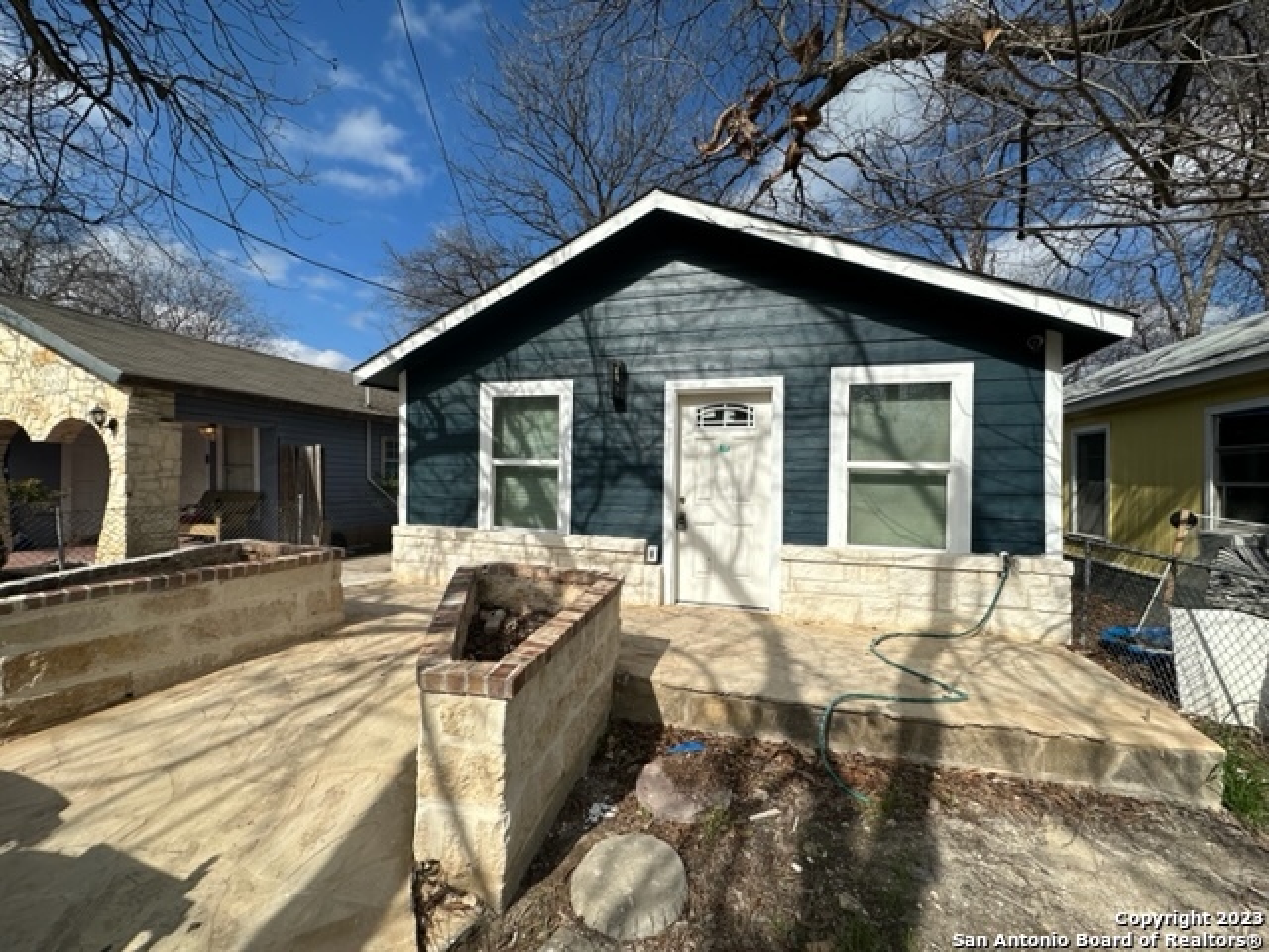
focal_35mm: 14
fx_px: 513
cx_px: 634
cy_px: 476
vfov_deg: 85.7
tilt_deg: -1.0
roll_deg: -0.5
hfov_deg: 102.1
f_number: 2.2
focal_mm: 2.22
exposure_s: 1/5291
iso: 50
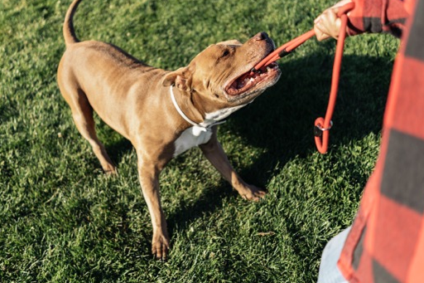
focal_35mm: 35
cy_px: 115
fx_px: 412
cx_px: 204
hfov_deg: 54.4
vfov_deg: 37.7
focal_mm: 28
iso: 100
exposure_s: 1/1250
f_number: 2
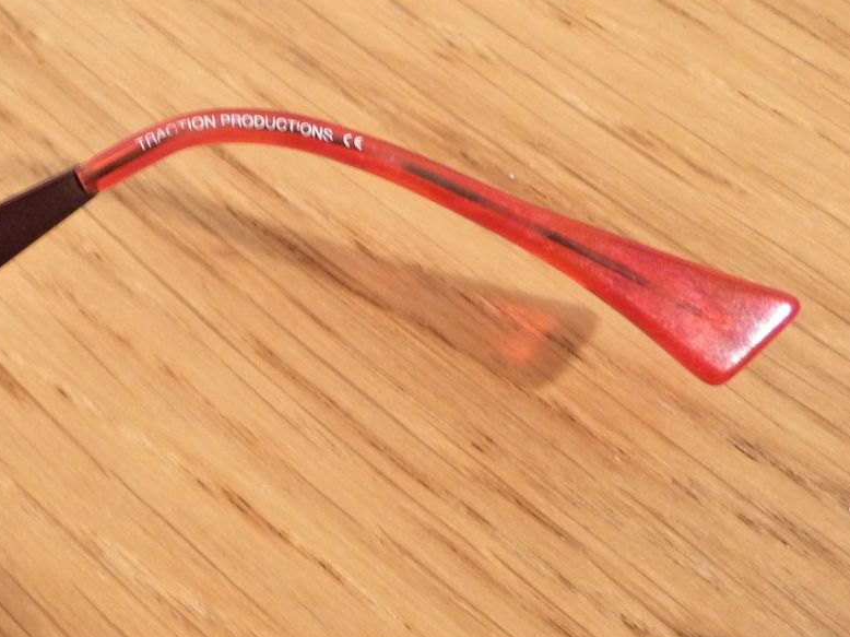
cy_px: 235
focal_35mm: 36
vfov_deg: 39.3
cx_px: 329
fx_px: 884
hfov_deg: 50.9
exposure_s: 1/25
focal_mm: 4.7
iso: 400
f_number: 3.3
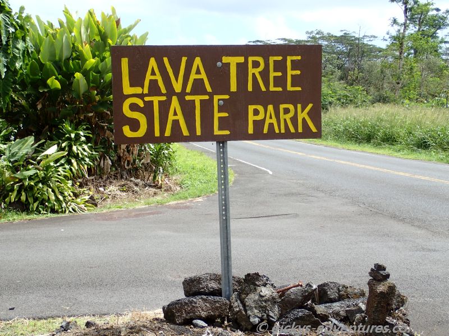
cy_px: 168
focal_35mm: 53
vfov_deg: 27.5
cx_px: 224
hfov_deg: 36.2
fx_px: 687
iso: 100
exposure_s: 1/400
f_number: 4.5
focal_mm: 9.61
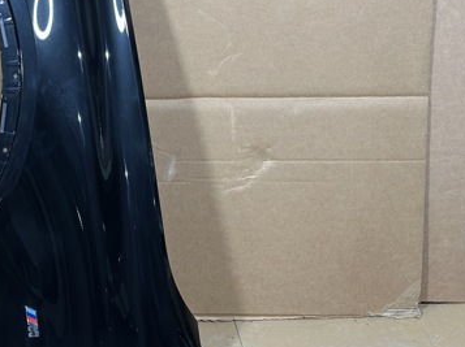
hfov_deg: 22.3
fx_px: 1154
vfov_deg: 17.1
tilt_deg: -20.7
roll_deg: +0.5
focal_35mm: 86
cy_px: 106
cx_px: 55
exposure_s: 1/50
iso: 200
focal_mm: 6.86
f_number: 1.78
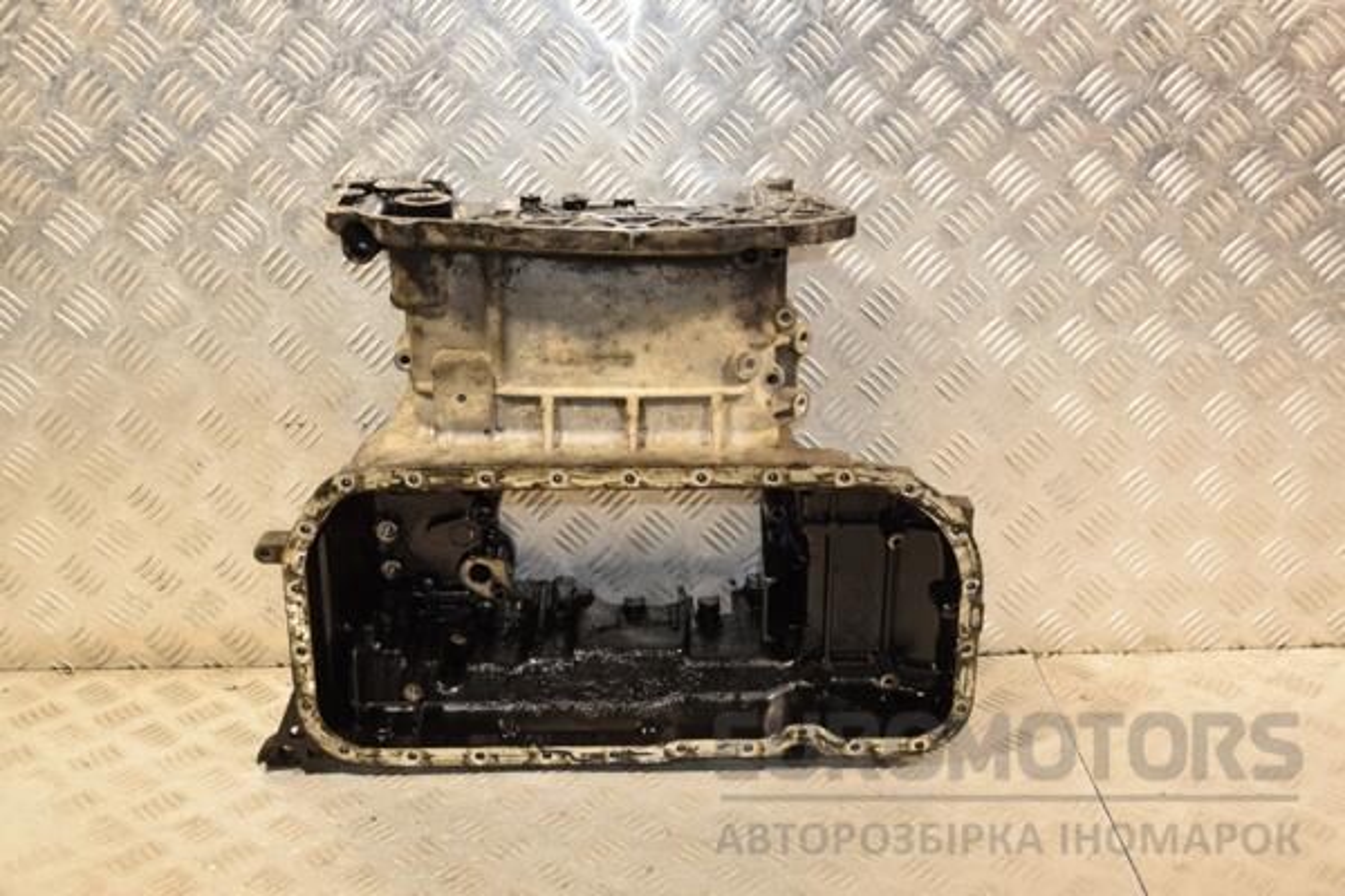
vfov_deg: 29.9
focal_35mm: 45
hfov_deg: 43.6
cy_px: 448
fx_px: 1681
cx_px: 672
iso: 800
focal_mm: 30
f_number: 5
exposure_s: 1/200
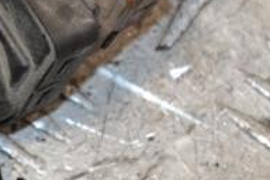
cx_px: -46
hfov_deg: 4.8
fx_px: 3240
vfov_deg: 3.2
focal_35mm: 432
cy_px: 62
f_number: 5.6
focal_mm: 92
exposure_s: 1/160
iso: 800
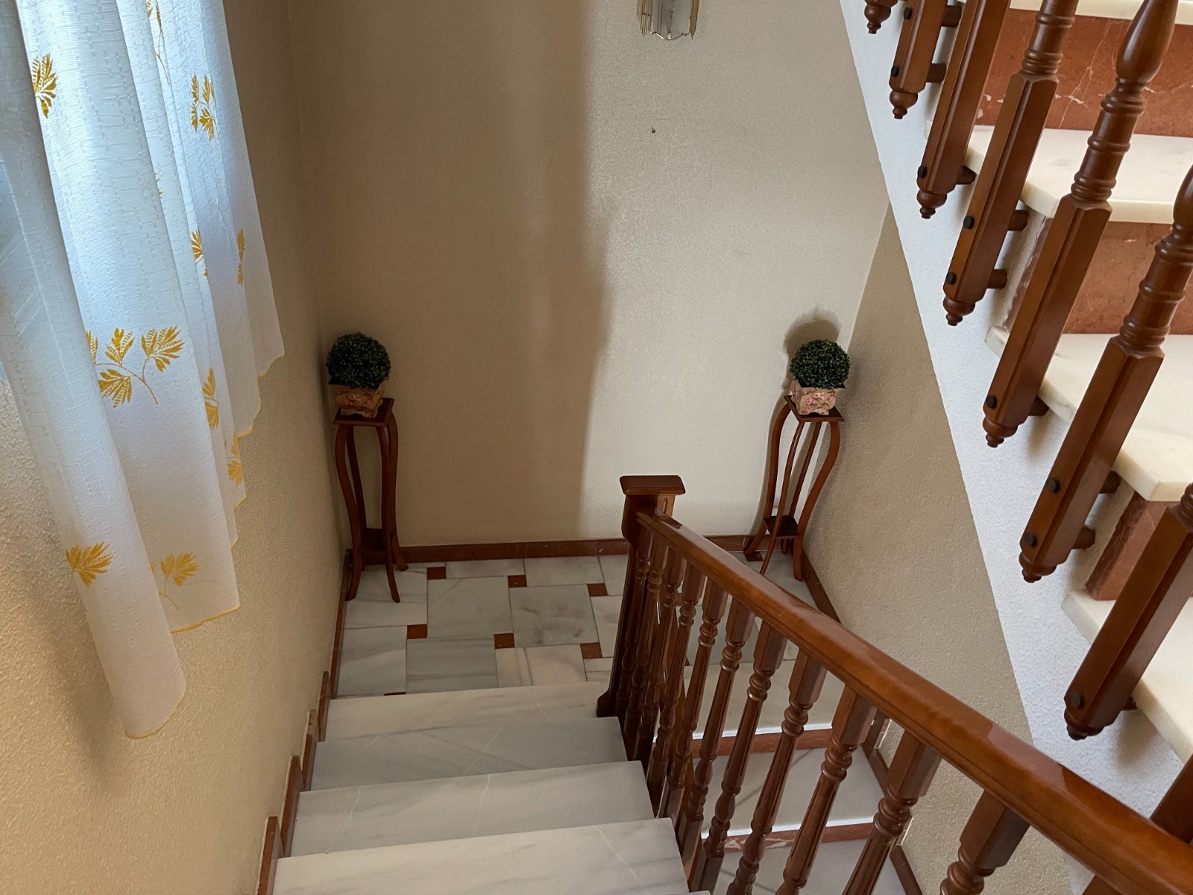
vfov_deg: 53.1
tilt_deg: -36.2
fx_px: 896
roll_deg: -6.4
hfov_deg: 67.3
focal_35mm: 26
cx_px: 596
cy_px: 448
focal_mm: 5.1
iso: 320
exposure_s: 1/60
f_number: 1.6
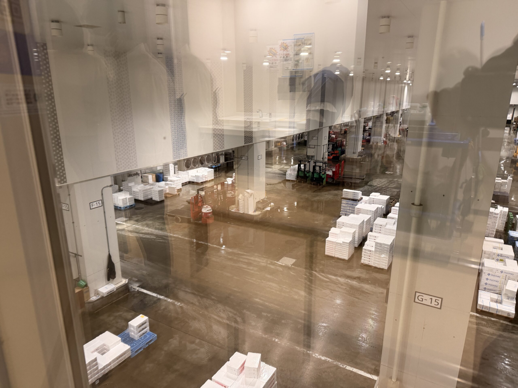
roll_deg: +0.4
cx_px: 259
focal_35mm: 24
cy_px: 194
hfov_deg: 71.6
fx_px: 359
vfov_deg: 56.8
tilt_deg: -16.5
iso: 250
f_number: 1.78
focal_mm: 6.76
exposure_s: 1/50
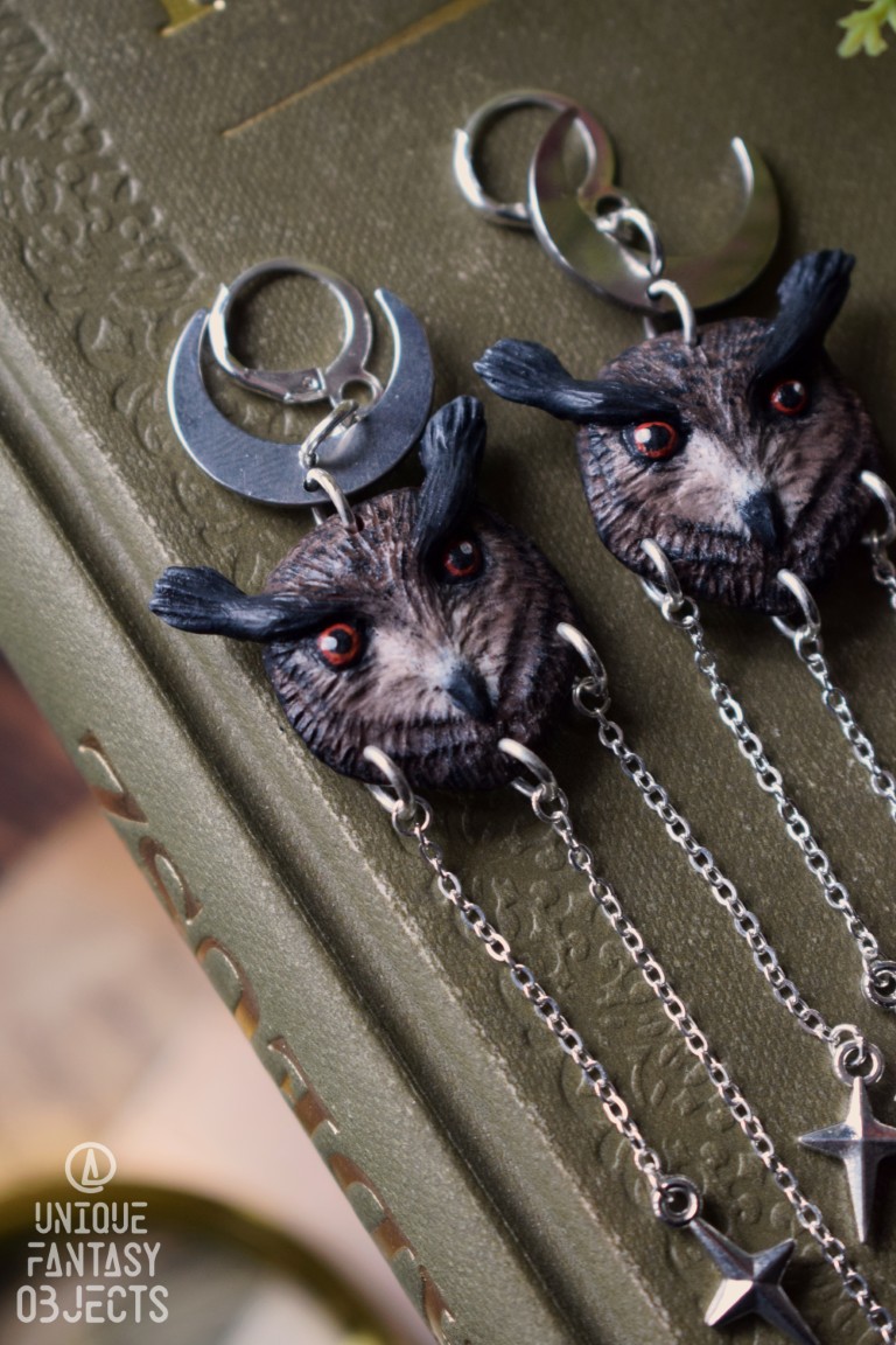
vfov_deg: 24.6
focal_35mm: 82
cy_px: 672
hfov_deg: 16.6
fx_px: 3080
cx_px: 448
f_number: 5.6
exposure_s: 1/60
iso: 1000
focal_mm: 55
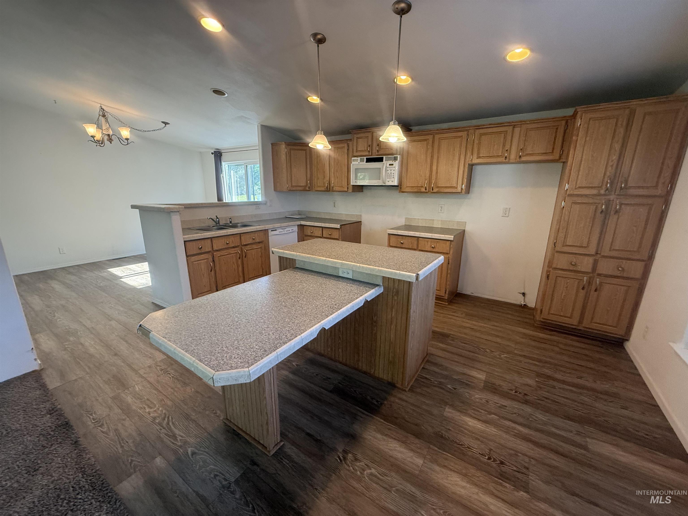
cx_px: 344
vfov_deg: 85.7
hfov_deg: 102.1
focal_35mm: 14
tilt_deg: -12.6
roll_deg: -0.2
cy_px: 258
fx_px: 278
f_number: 2.2
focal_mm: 2.22
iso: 320
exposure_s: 1/120
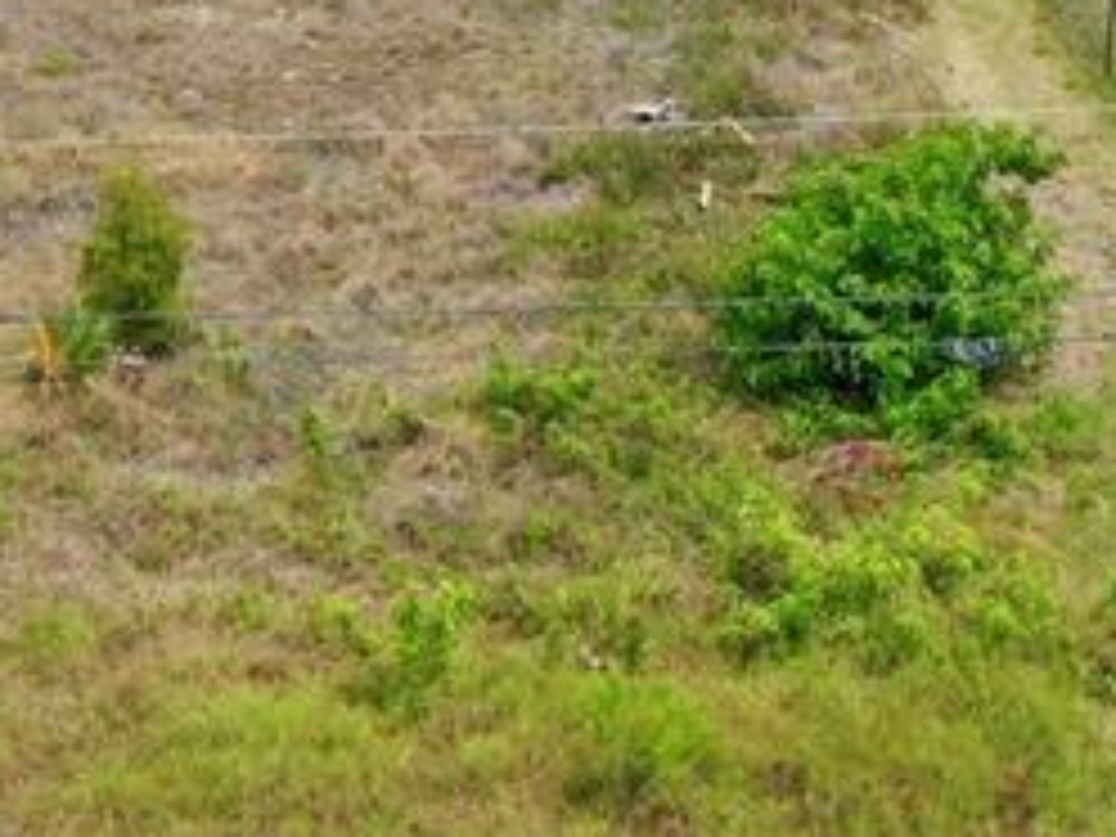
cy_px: -27
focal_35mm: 111
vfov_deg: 13.1
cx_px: 22
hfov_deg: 17.4
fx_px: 3579
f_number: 5.6
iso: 100
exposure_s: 1/500
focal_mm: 10.26
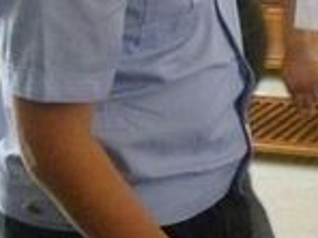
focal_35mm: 118
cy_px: -27
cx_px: 284
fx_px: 1084
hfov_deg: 16.5
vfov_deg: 12.3
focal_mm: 6.3
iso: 800
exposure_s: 1/30
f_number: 3.5
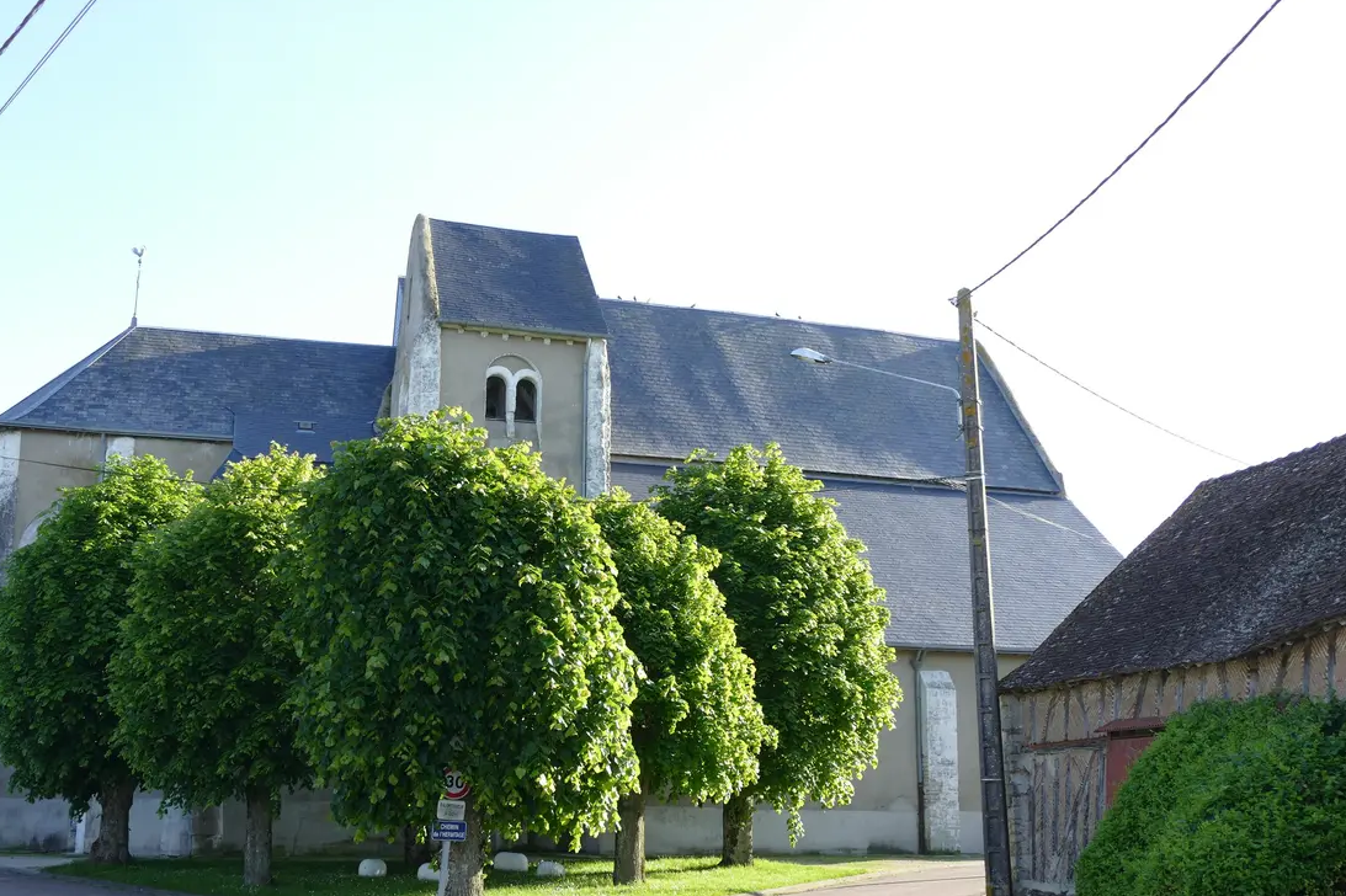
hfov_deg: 47.3
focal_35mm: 41
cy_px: 508
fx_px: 1532
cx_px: 571
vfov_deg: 32.6
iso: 125
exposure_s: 1/400
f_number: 3.1
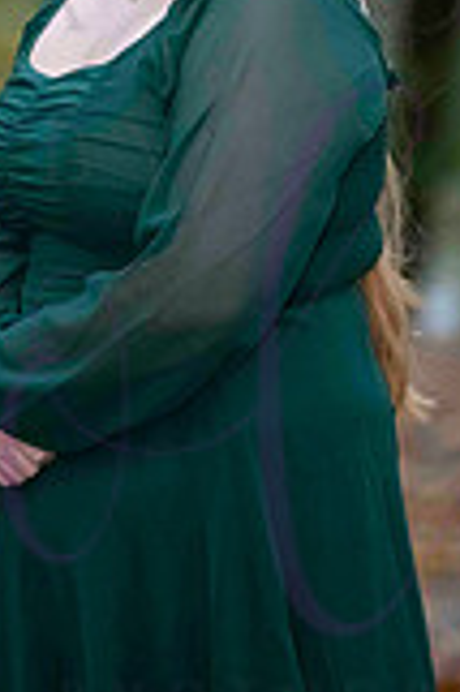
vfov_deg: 5.1
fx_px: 7798
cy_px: 146
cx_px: 172
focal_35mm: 406
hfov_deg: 3.4
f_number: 3.2
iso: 1600
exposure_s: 1/320
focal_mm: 145
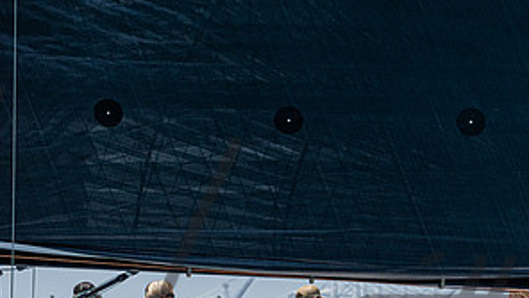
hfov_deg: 6.5
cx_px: 259
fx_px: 4674
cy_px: 340
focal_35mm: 333
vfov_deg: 3.7
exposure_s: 1/2500
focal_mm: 155
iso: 400
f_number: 8
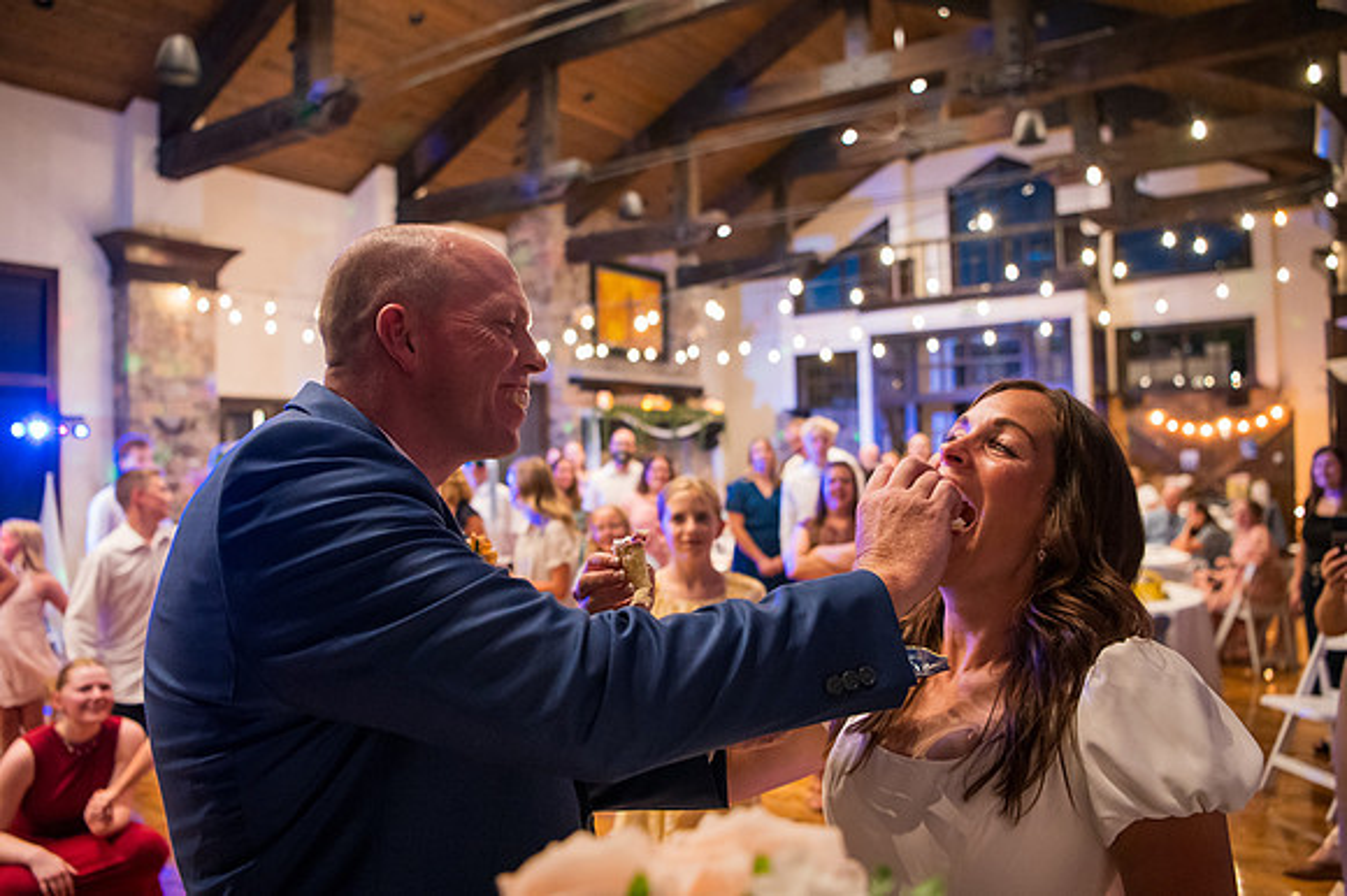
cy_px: 448
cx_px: 674
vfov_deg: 50.2
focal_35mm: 26
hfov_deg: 70.3
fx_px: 957
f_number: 2.8
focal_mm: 24
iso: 6400
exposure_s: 1/80
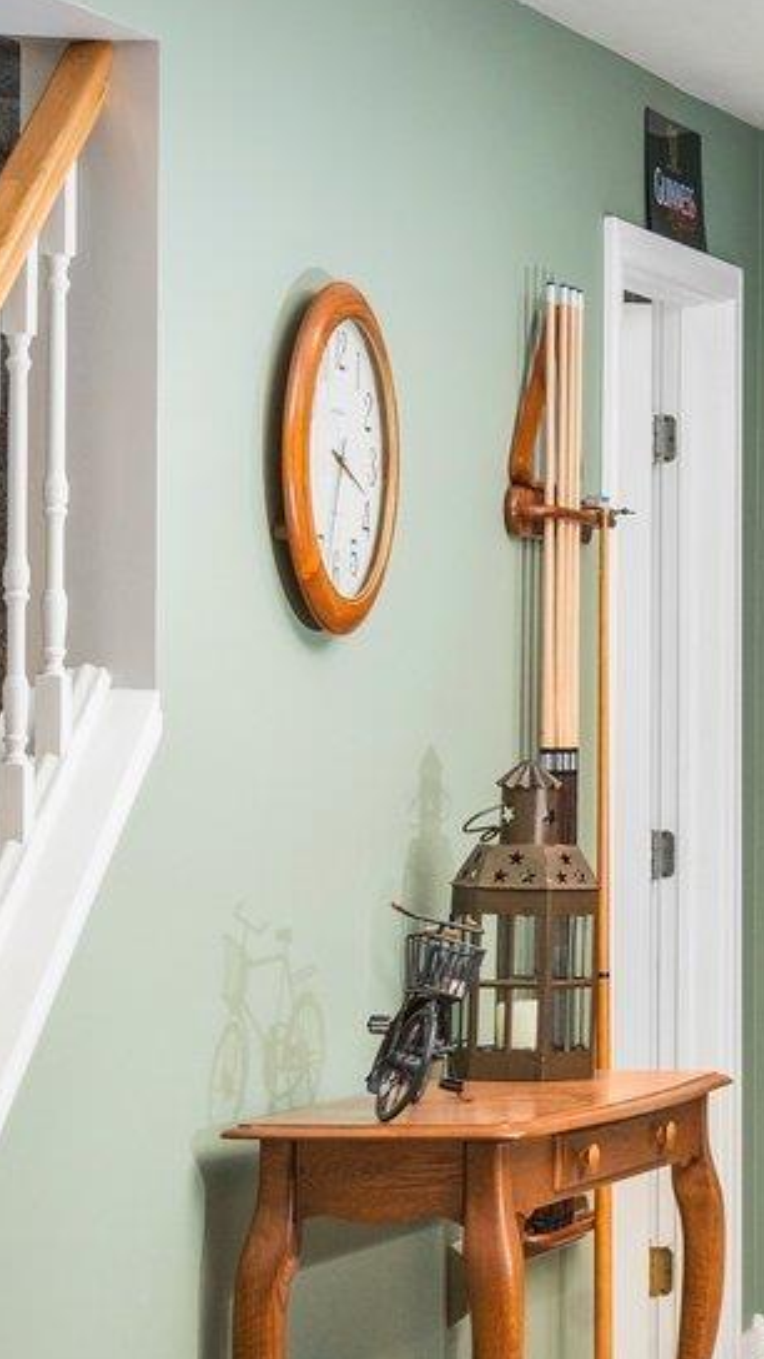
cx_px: 1910
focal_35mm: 138
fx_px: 4970
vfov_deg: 15.6
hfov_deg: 8.0
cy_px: 636
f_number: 10
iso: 320
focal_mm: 35
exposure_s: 1/40
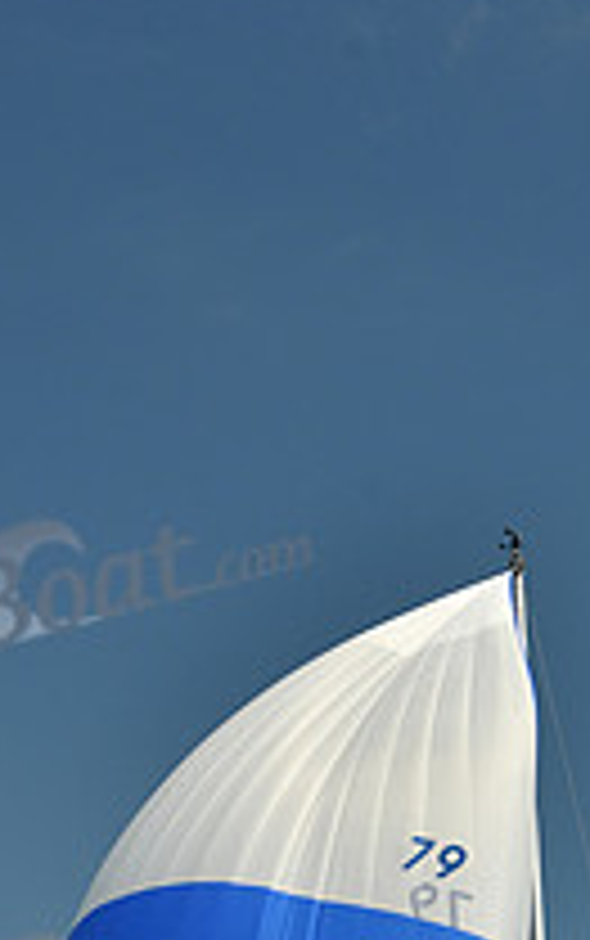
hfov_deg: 6.6
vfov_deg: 10.4
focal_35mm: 198
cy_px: 1201
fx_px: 5083
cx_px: 547
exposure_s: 1/640
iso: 320
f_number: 9
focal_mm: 70
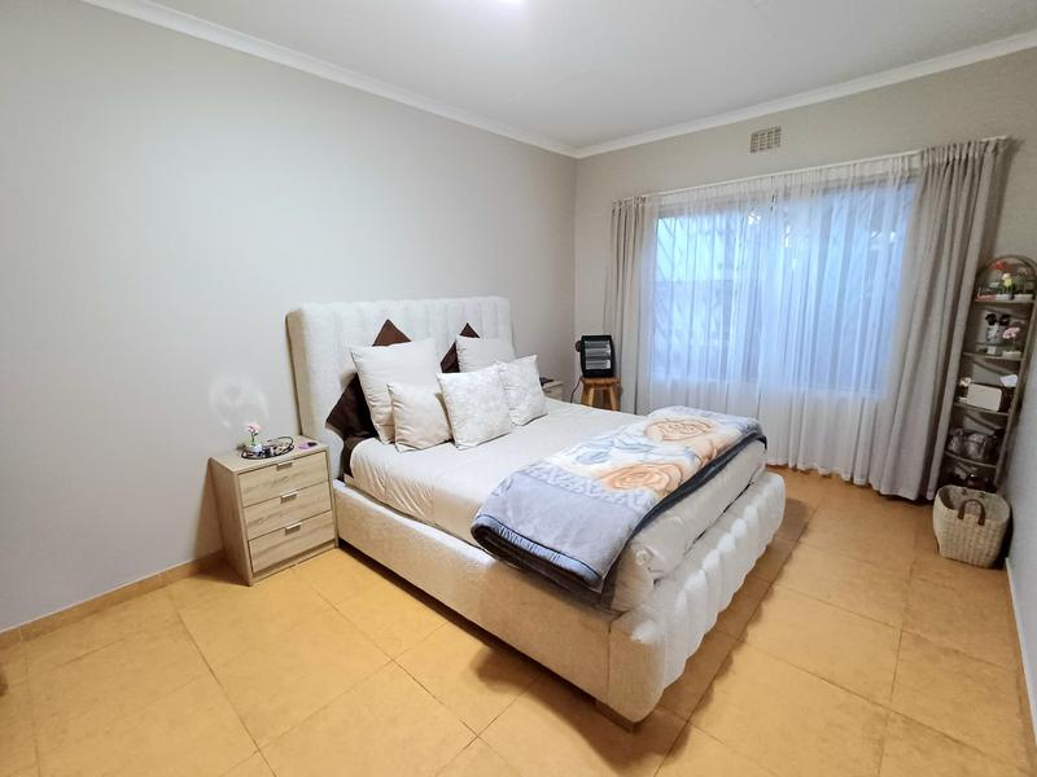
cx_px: 518
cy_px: 388
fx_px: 479
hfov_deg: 94.5
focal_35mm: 16
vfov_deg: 78.1
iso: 250
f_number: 2.2
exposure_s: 1/25
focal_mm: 1.64
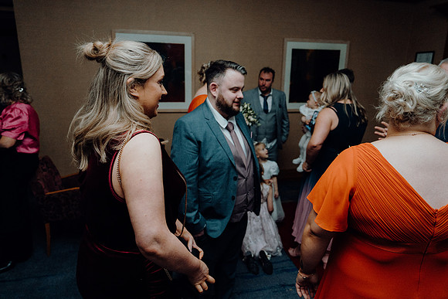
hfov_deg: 73.7
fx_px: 299
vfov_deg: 53.2
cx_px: 224
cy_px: 150
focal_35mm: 24
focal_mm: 24
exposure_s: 1/160
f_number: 3.5
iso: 2500
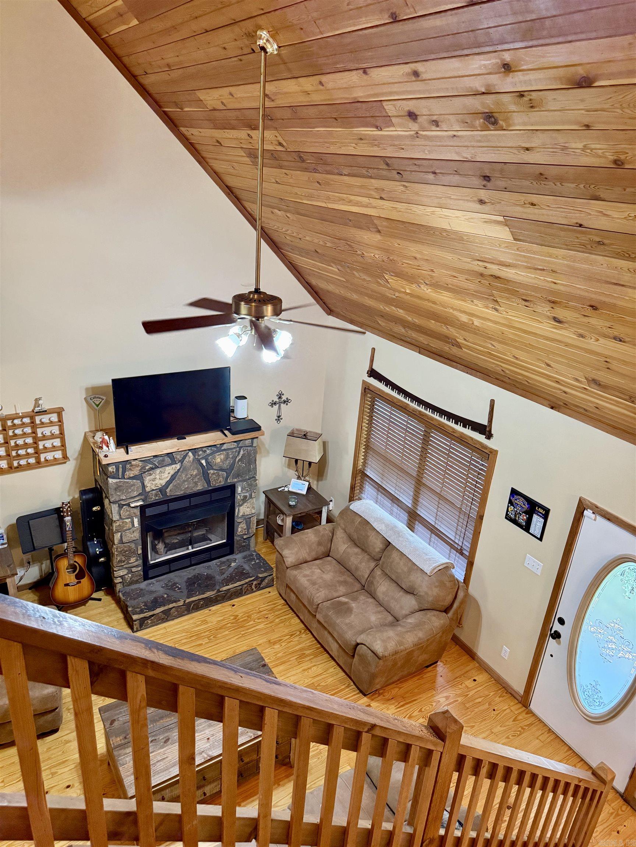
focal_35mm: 24
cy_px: 424
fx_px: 588
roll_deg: -4.5
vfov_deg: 71.6
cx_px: 318
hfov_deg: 56.8
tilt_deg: -23.2
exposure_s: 1/60
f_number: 1.78
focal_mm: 6.76
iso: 500
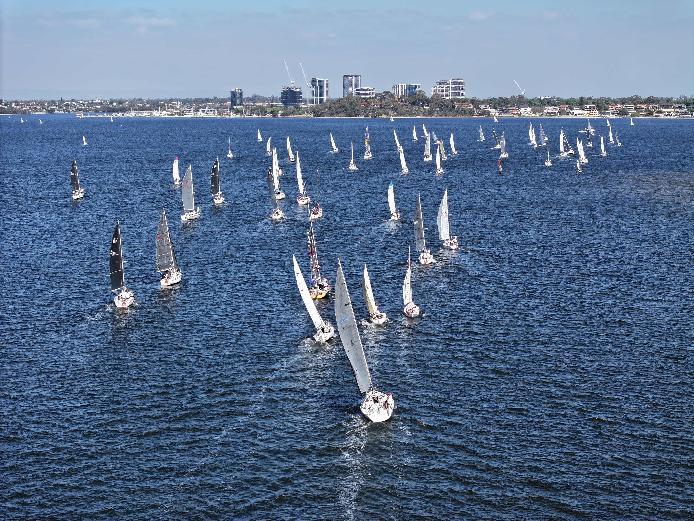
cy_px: 260
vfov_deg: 21.0
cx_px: 347
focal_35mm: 70
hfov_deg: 27.8
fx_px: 1403
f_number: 2.8
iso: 110
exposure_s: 1/1000
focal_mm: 19.35
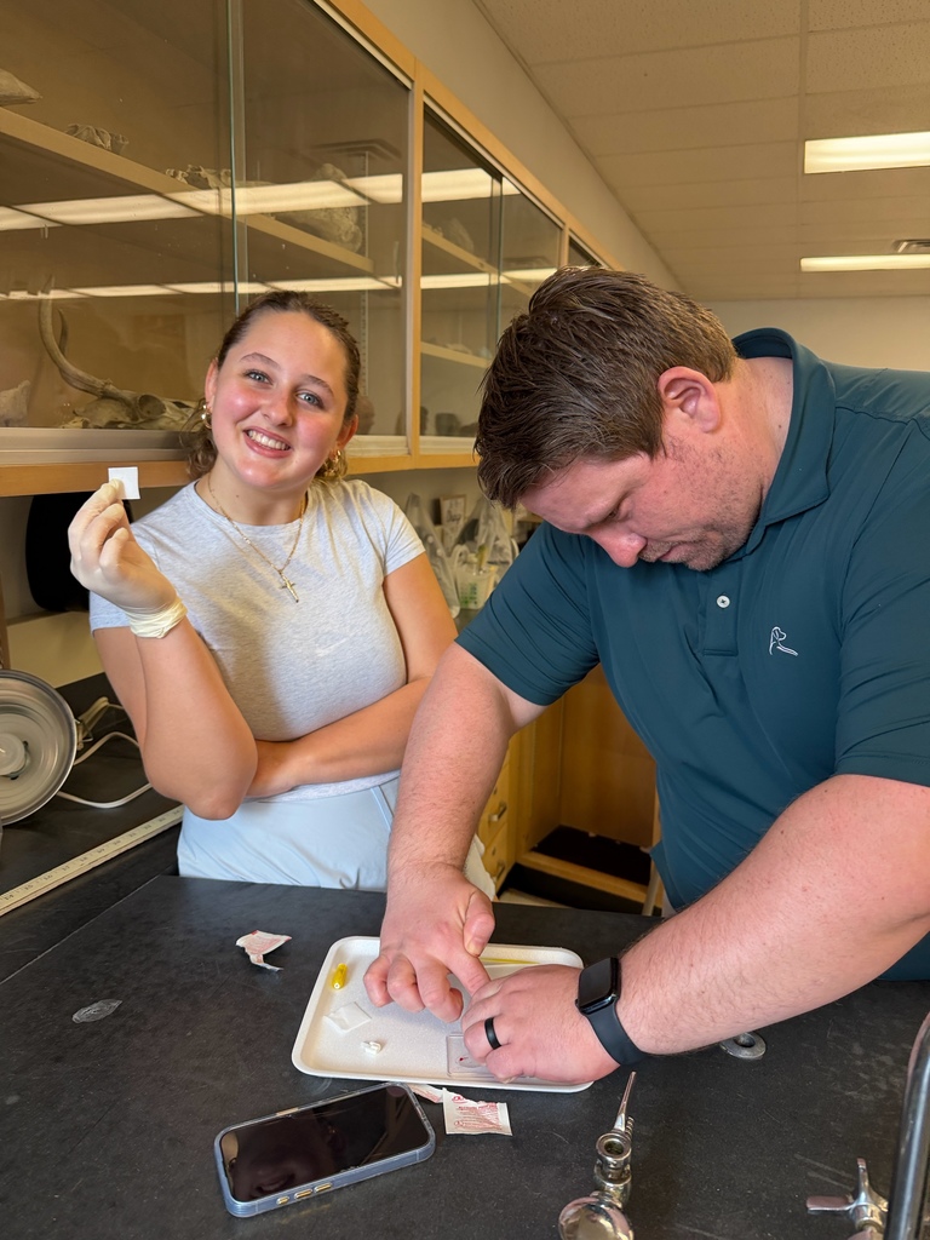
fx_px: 860
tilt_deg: -11.2
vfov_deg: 71.6
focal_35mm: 24
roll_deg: -0.6
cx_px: 465
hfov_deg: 56.8
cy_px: 620
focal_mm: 6.76
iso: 200
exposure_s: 1/120
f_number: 1.78
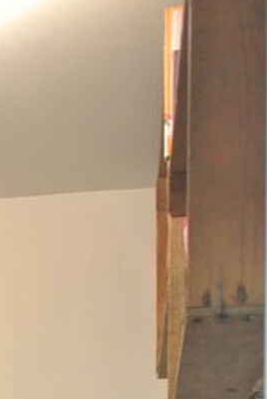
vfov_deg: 17.0
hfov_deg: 12.5
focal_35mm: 102
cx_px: -176
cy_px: 684
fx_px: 1132
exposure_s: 1/30
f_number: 2.8
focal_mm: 10
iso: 400
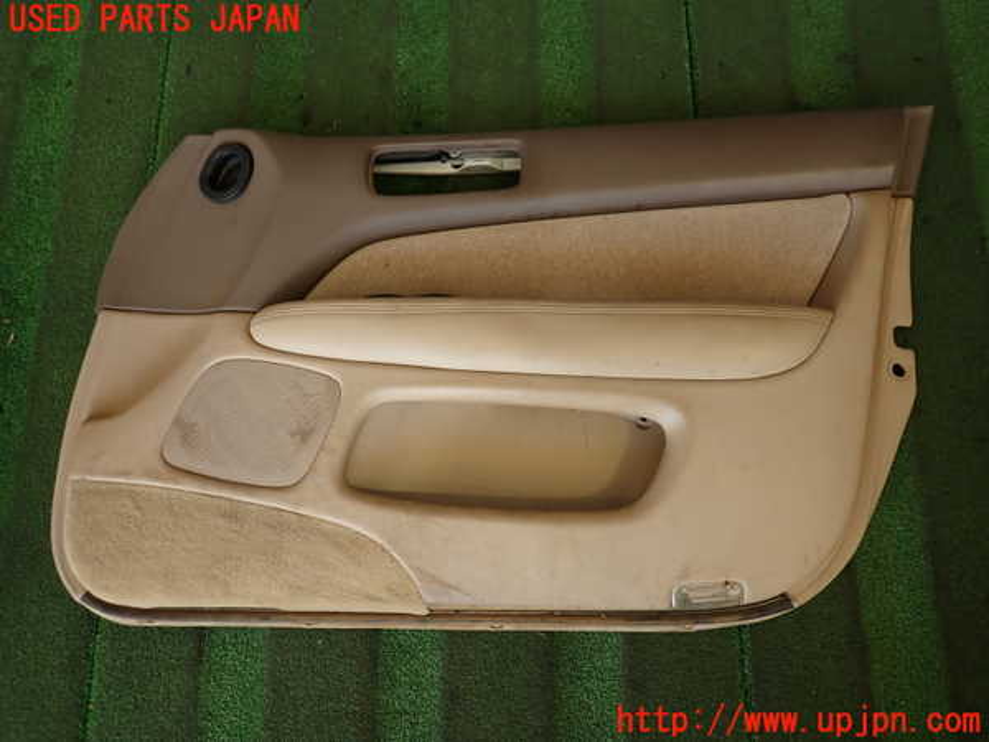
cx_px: 494
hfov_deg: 69.4
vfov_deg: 54.9
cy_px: 371
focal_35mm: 25
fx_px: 714
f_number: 2
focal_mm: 4.5
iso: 100
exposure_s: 1/80
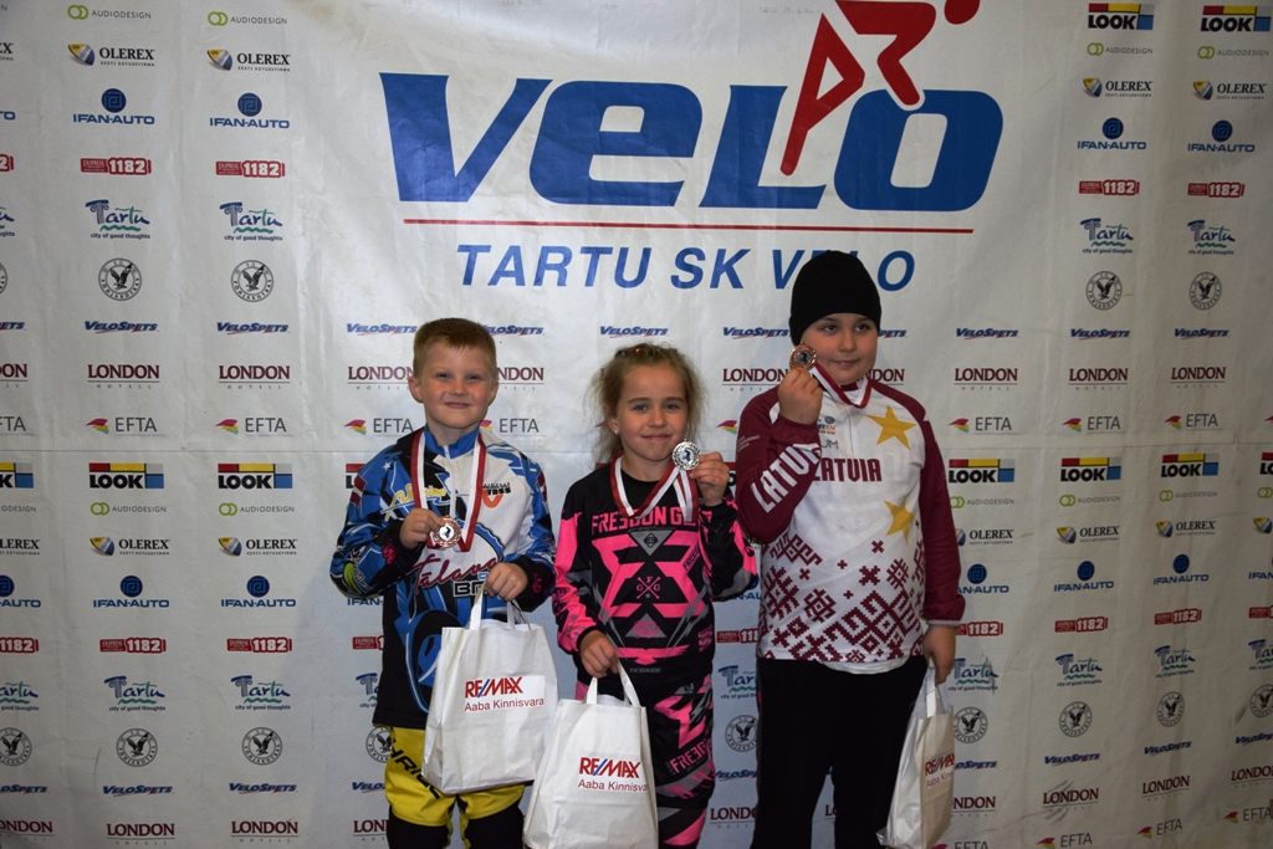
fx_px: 1273
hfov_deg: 53.1
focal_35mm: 36
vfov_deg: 36.9
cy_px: 424
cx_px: 636
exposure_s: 1/60
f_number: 3.8
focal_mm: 24
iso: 1100
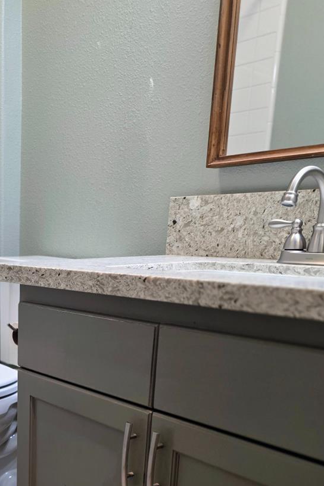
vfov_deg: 42.3
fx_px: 594
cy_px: 395
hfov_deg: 28.8
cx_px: 10
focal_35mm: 44
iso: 250
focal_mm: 6.25
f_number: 1.7
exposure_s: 1/120
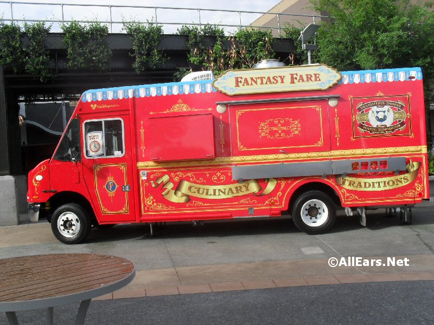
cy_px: 162
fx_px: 439
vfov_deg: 40.7
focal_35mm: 35
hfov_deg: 52.6
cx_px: 217
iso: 100
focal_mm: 6.3
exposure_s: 1/125
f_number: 8.4
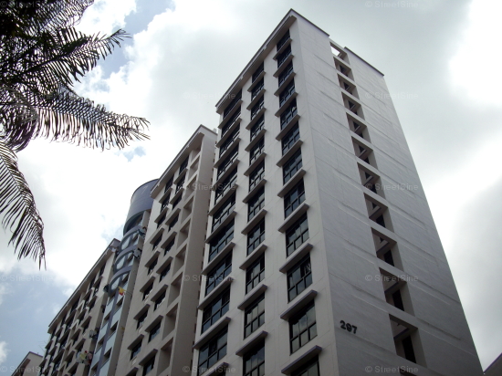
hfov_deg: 50.2
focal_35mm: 37
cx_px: 251
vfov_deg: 38.6
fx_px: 536
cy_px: 188
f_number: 5.6
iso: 80
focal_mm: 6.2
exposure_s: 1/320
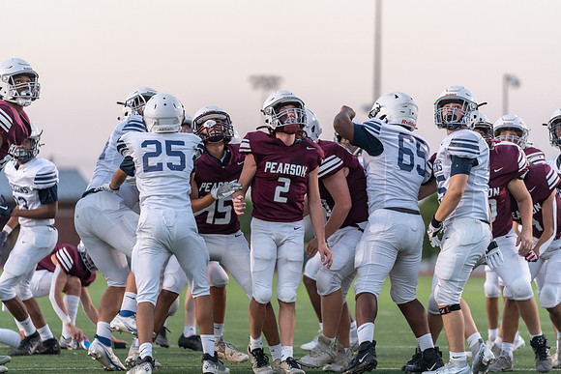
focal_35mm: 194
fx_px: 3024
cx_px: 280
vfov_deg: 7.1
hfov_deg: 10.6
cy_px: 187
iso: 1000
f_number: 2.8
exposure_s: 1/1250
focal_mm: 194
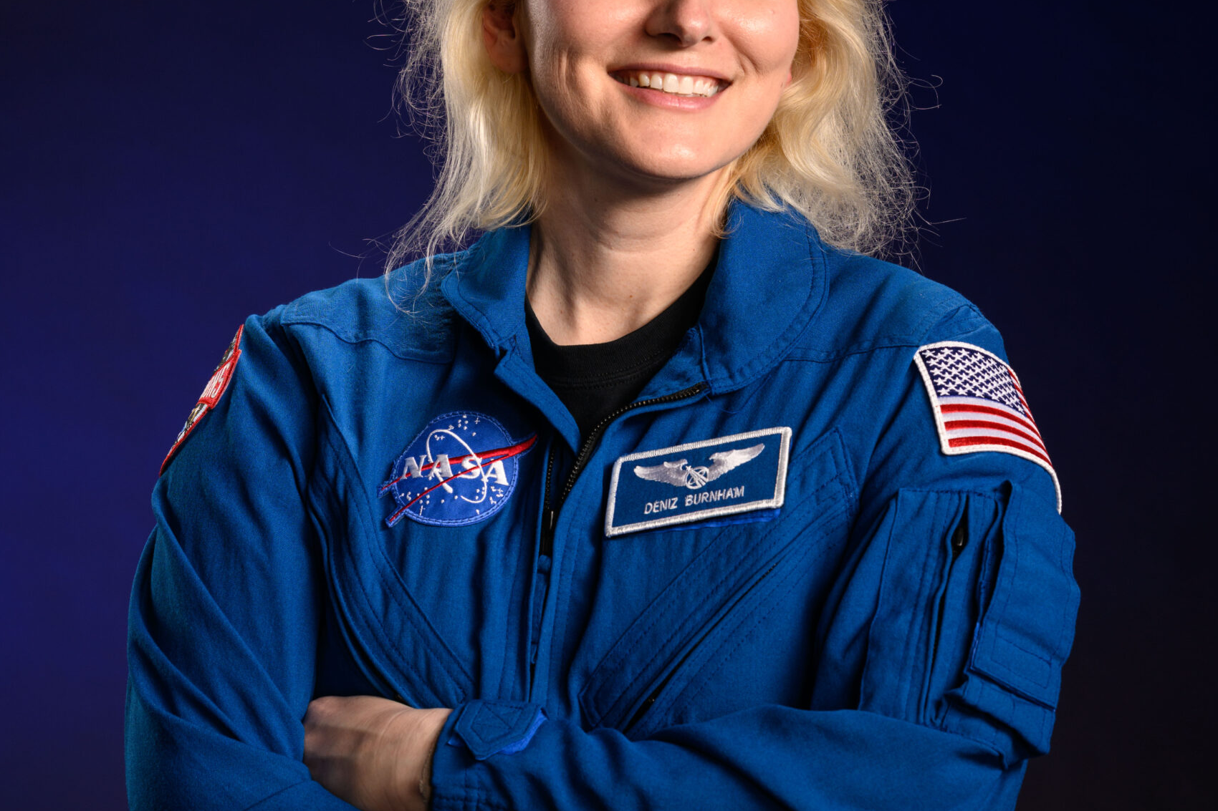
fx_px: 4330
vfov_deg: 10.7
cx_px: 611
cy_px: 424
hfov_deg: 16.0
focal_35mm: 128
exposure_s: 1/125
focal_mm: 85
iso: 200
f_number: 7.1
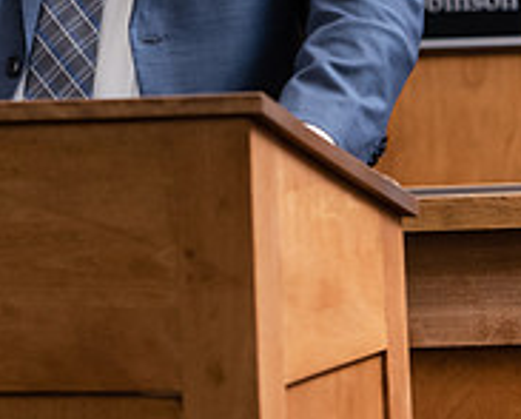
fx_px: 5730
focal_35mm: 371
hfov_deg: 5.2
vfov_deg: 4.2
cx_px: 65
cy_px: -98
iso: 800
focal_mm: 125
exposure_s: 1/200
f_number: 3.5
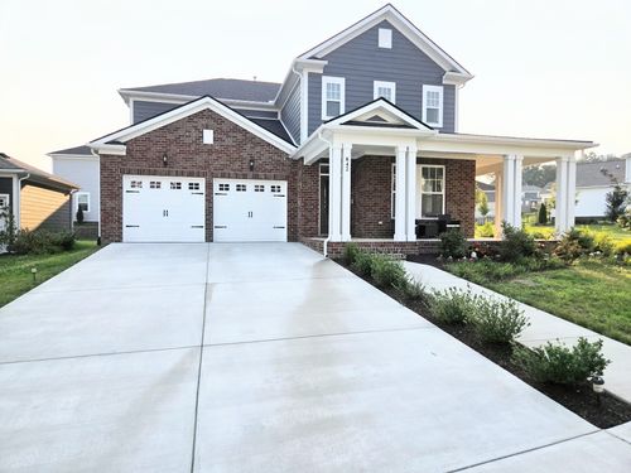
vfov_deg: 58.9
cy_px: 236
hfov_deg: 73.9
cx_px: 316
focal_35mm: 23
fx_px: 419
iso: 80
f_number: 1.8
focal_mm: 5.4
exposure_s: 1/7328
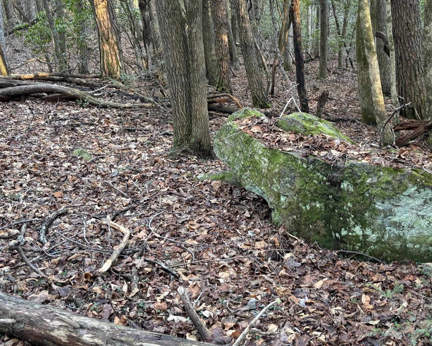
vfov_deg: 33.3
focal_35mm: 45
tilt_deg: -11.0
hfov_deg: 41.0
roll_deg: +5.8
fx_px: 575
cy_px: 130
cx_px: 256
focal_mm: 5.96
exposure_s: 1/60
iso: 200
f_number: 1.6
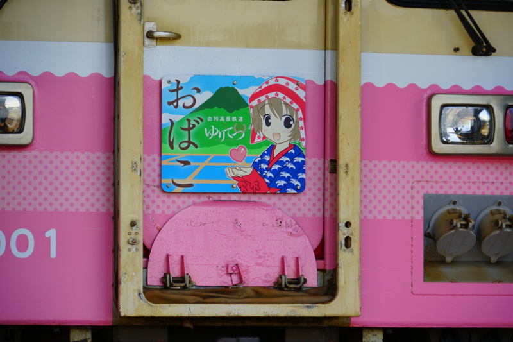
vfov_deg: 6.2
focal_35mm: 223
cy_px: 171
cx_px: 256
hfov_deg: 9.2
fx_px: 3177
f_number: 5.6
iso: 125
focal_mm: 149
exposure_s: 1/250
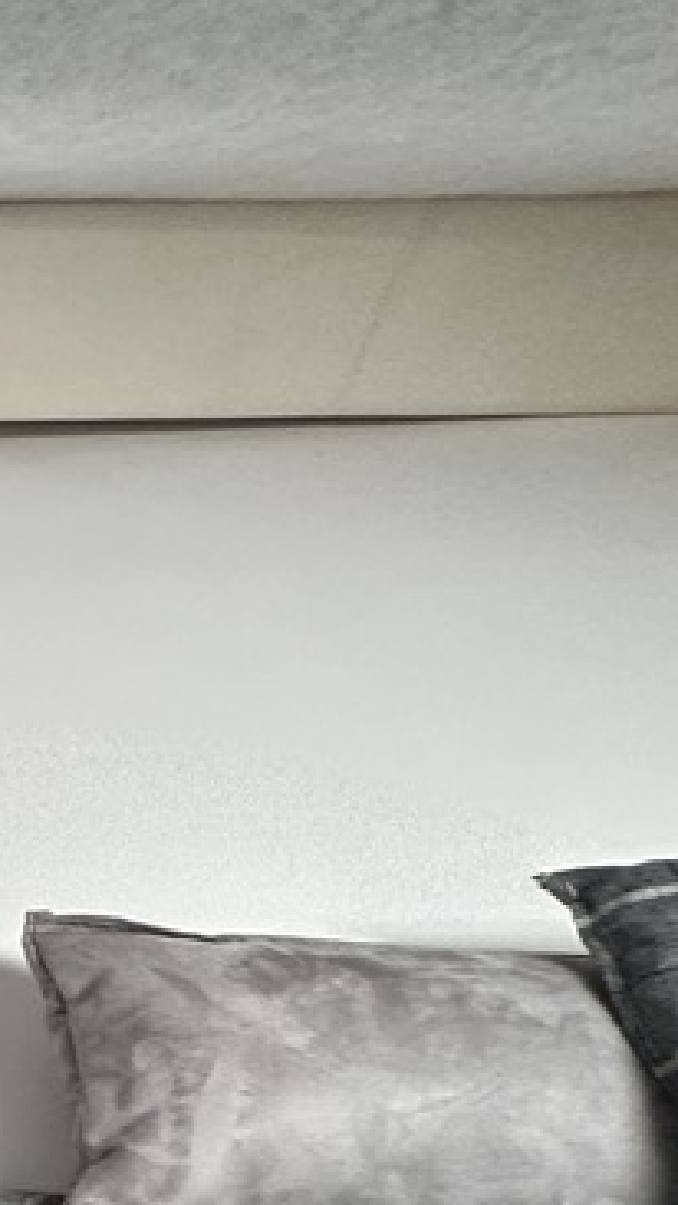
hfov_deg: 12.4
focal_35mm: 50
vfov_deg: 38.0
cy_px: 1129
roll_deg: +0.2
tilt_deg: -26.4
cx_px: -1241
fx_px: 1597
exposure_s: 1/99
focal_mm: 2.22
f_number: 2.2
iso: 250
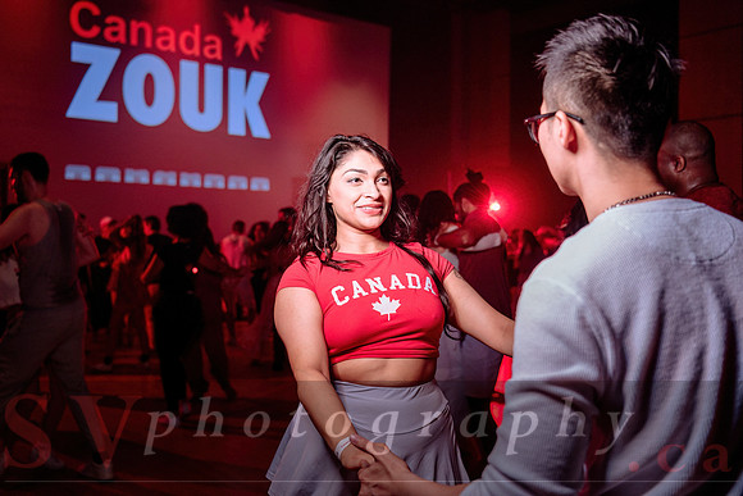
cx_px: 356
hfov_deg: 50.8
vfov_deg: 35.1
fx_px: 783
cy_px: 230
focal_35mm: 38
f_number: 3.2
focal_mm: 35
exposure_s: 1/100
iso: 1000
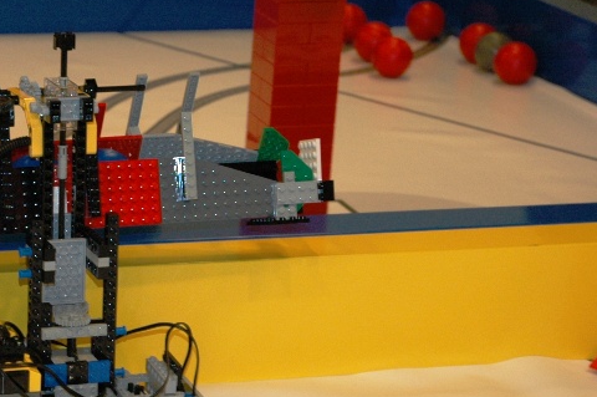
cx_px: -2
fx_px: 2071
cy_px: 280
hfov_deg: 16.1
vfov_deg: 10.9
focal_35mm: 125
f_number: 4.2
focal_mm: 38
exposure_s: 1/100
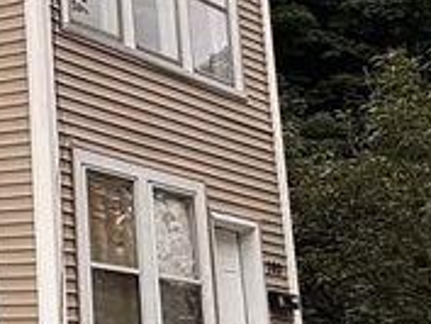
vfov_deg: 18.2
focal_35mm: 81
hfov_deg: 19.1
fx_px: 1009
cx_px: -319
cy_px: 185
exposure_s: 1/225
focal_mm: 2.22
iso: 64
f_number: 2.2
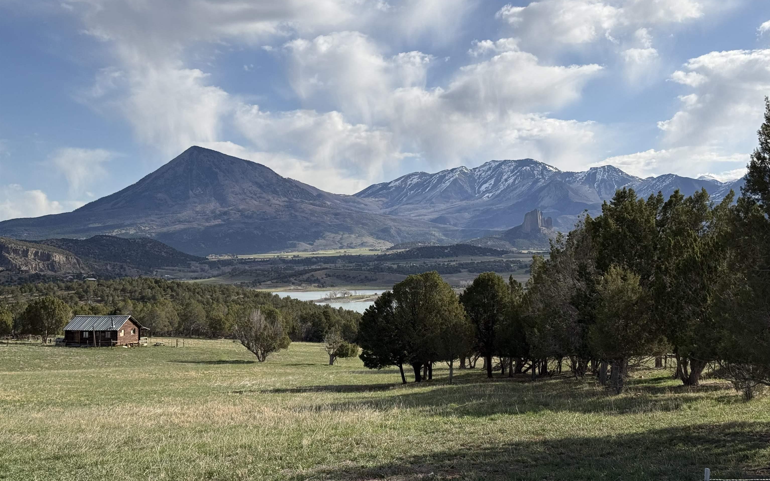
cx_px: 386
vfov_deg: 25.3
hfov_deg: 39.6
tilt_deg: +3.0
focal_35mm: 51
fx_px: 1070
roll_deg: -0.1
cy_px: 199
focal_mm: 6.76
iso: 64
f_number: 1.78
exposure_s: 1/7143
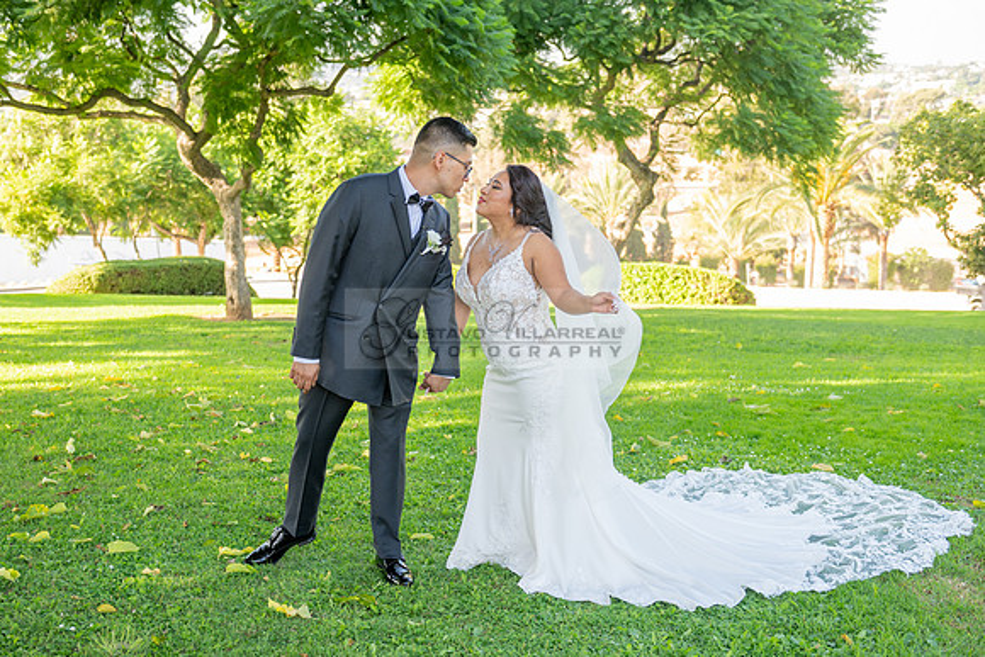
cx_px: 443
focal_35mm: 44
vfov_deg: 30.5
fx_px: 1205
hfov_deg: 44.4
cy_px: 362
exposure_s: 1/200
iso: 200
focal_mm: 40
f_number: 3.5
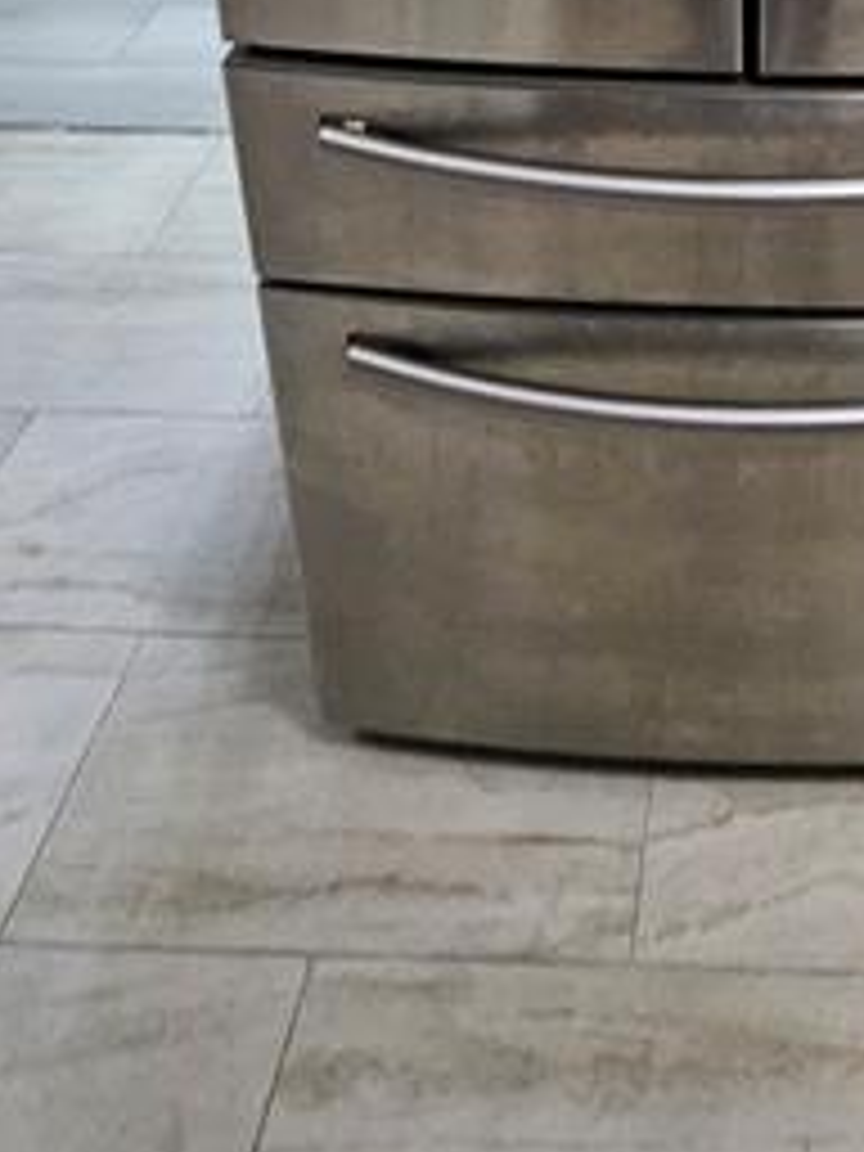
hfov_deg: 34.8
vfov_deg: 36.3
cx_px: 774
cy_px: -252
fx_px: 1298
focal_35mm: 39
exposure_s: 1/30
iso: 500
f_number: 2.2
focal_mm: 1.74
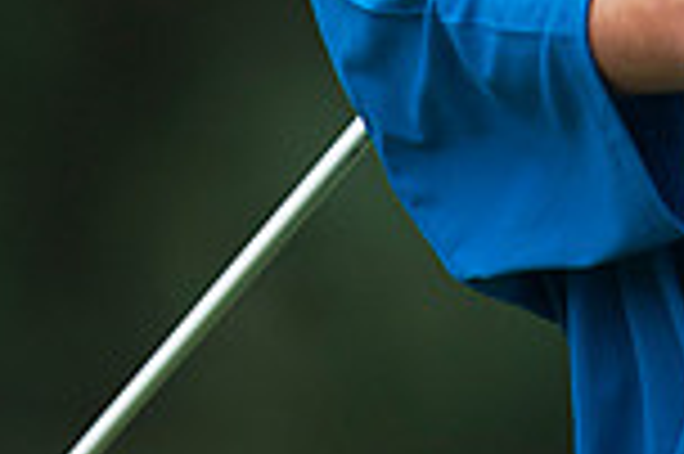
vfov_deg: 0.6
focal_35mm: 2283
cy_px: -405
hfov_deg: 0.9
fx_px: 43330
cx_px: 648
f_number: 5.6
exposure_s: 1/500
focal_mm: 600
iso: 1000
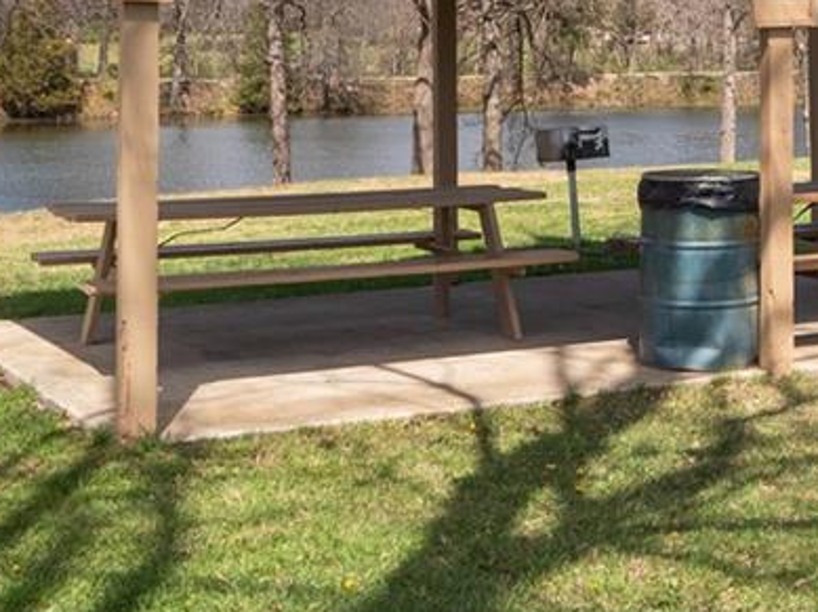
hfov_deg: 25.4
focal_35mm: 76
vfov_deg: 18.9
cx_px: 610
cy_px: 6
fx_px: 1794
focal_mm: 15
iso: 400
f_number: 8
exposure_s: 1/640
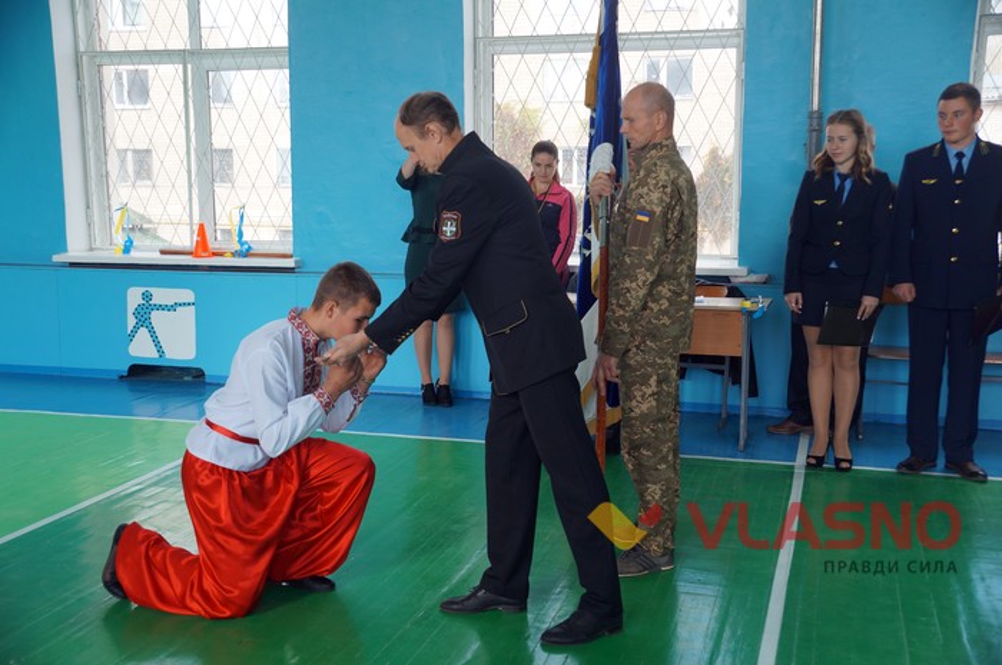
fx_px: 1168
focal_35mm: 42
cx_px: 501
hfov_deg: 46.4
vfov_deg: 31.8
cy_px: 332
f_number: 4
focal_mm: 28
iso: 125
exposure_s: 1/160
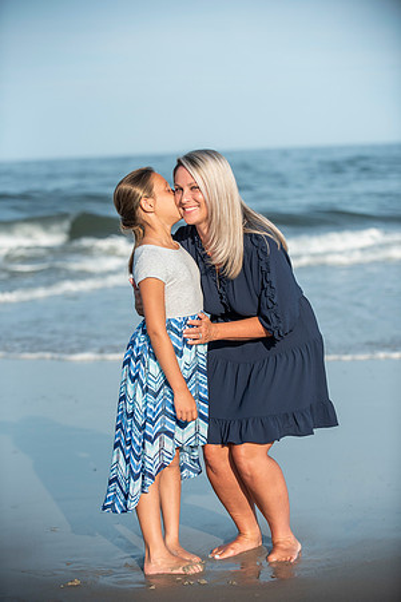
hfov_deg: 14.4
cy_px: 301
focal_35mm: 95
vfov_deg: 21.5
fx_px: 1587
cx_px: 200
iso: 250
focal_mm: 95
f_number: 3.5
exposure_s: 1/3200
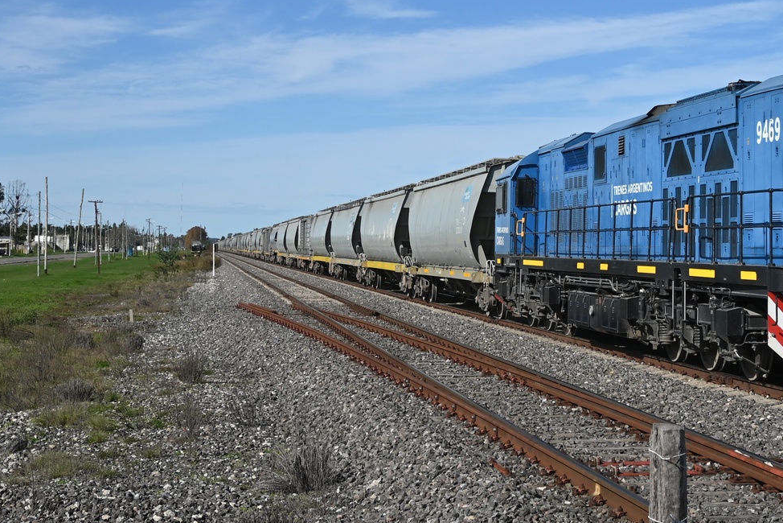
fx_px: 1479
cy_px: 112
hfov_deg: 29.5
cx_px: 505
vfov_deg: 19.8
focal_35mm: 68
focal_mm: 23
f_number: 4.2
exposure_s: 1/1600
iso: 100
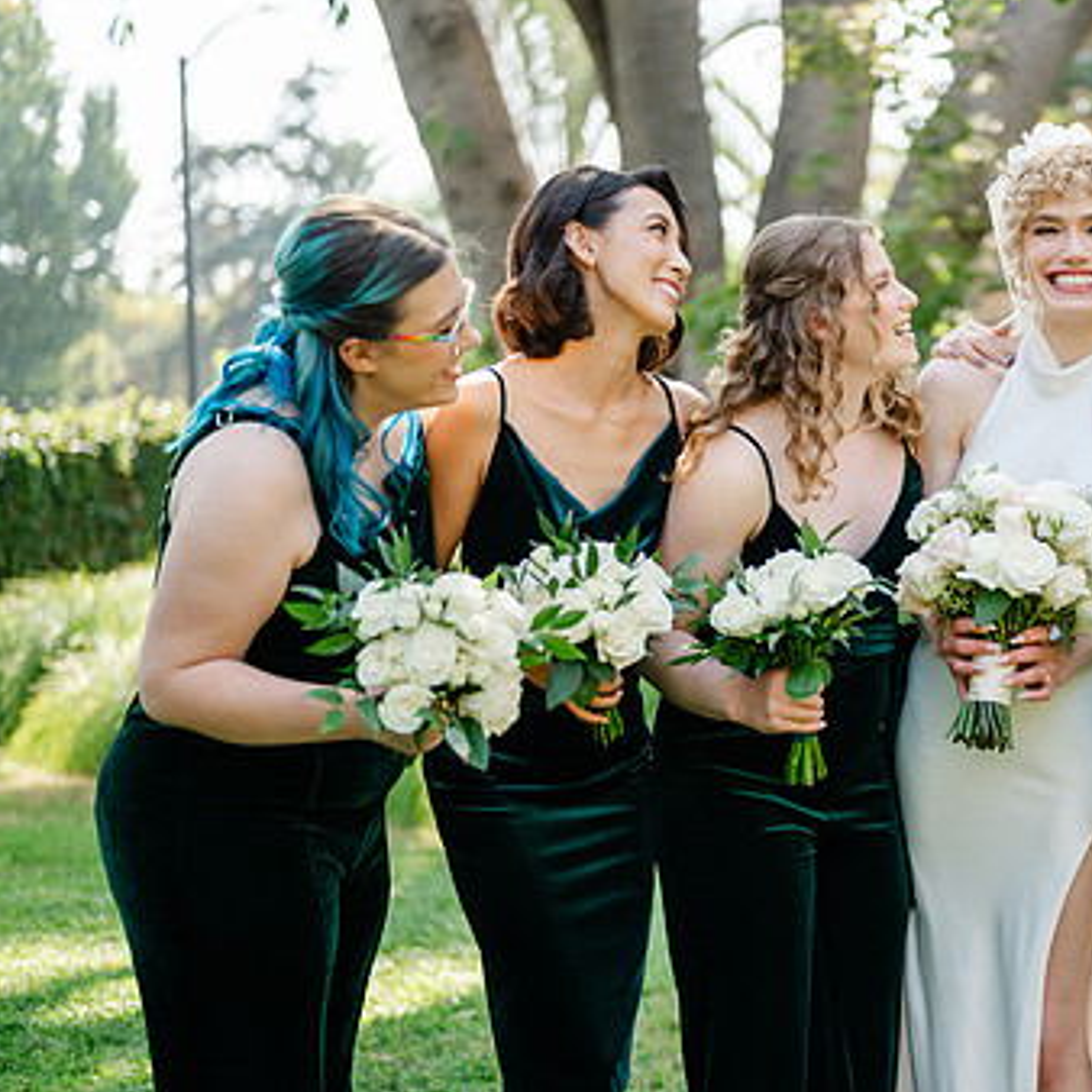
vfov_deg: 23.7
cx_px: 927
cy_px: 593
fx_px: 2605
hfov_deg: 23.2
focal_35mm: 73
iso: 64
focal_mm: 50
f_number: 1.8
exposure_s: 1/800
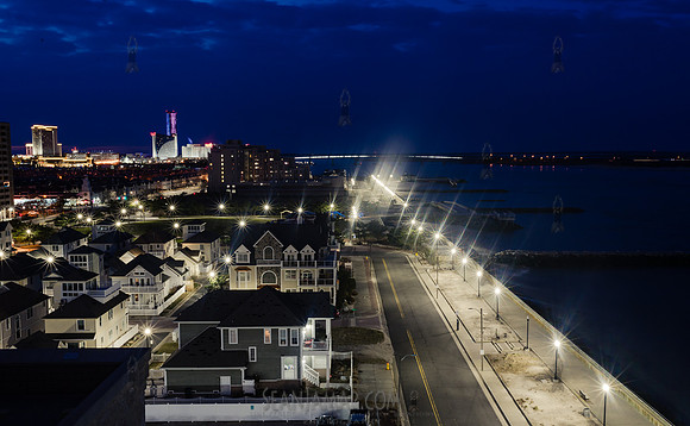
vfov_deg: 34.4
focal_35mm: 37
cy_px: 230
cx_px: 345
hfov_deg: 53.3
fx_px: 687
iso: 200
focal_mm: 35
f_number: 16
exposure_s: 4
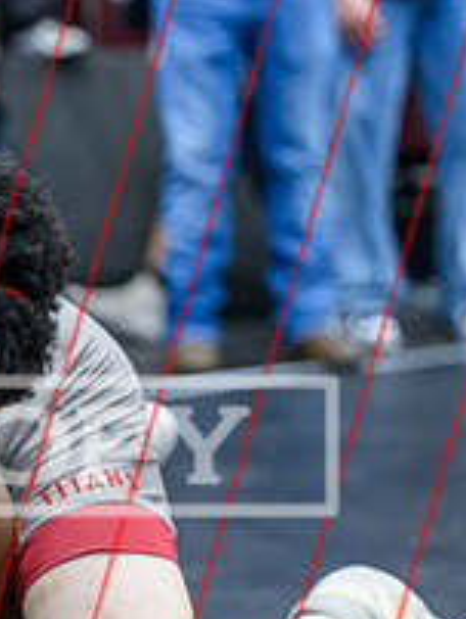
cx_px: -233
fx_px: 3457
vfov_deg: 10.2
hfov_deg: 7.6
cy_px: 467
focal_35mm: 193
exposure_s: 1/800
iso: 5000
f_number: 2.8
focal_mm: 70
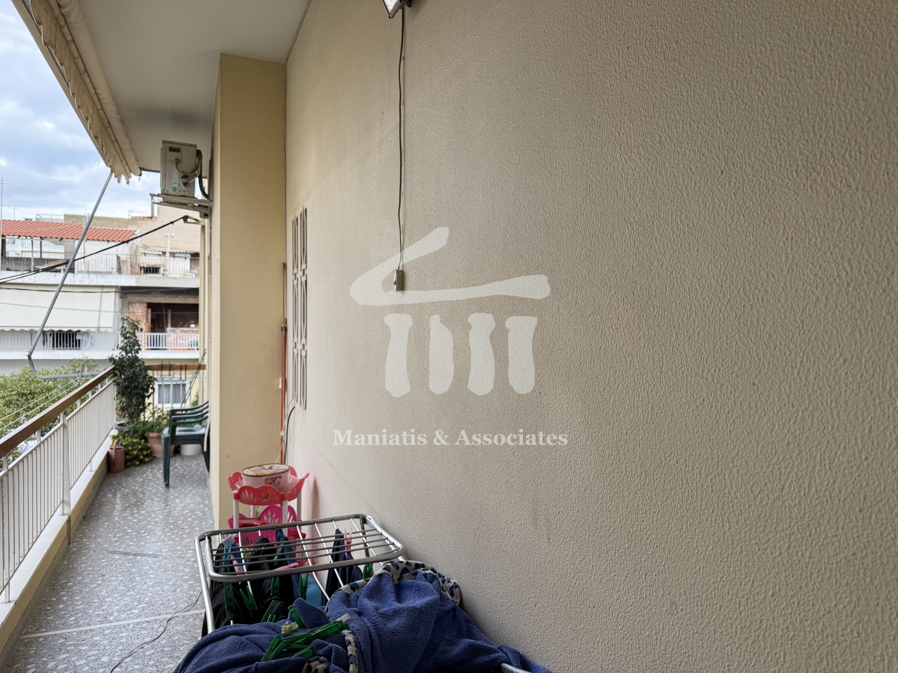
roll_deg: -1.0
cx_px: 449
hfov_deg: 71.6
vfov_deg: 56.8
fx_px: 623
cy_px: 336
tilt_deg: -0.5
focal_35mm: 24
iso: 100
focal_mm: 6.76
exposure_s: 1/868
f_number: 1.78
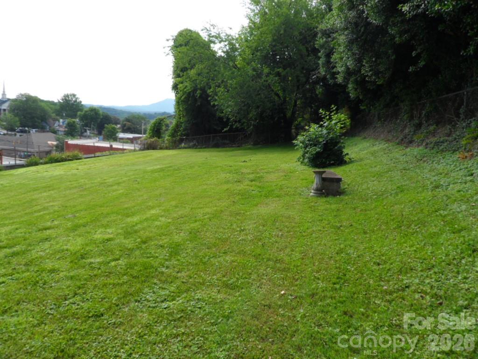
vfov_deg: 49.7
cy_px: 180
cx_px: 239
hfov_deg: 63.4
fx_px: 387
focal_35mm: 28
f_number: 3.1
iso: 80
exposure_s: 1/750
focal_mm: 4.9
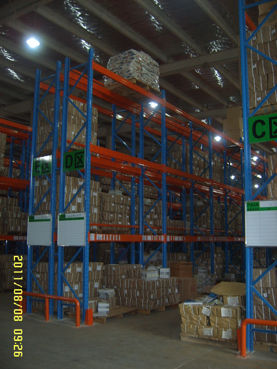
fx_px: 373
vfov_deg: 52.6
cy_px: 184
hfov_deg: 40.7
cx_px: 138
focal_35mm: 35
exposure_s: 1/30
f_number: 2.8
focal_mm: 5.8
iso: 69
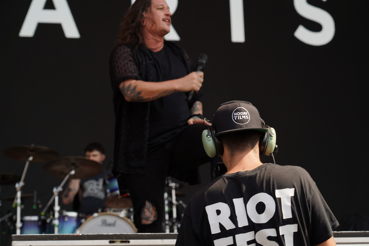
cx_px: 184
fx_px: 1076
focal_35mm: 105
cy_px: 123
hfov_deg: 19.5
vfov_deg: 13.0
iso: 100
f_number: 6.3
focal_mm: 105
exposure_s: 1/320
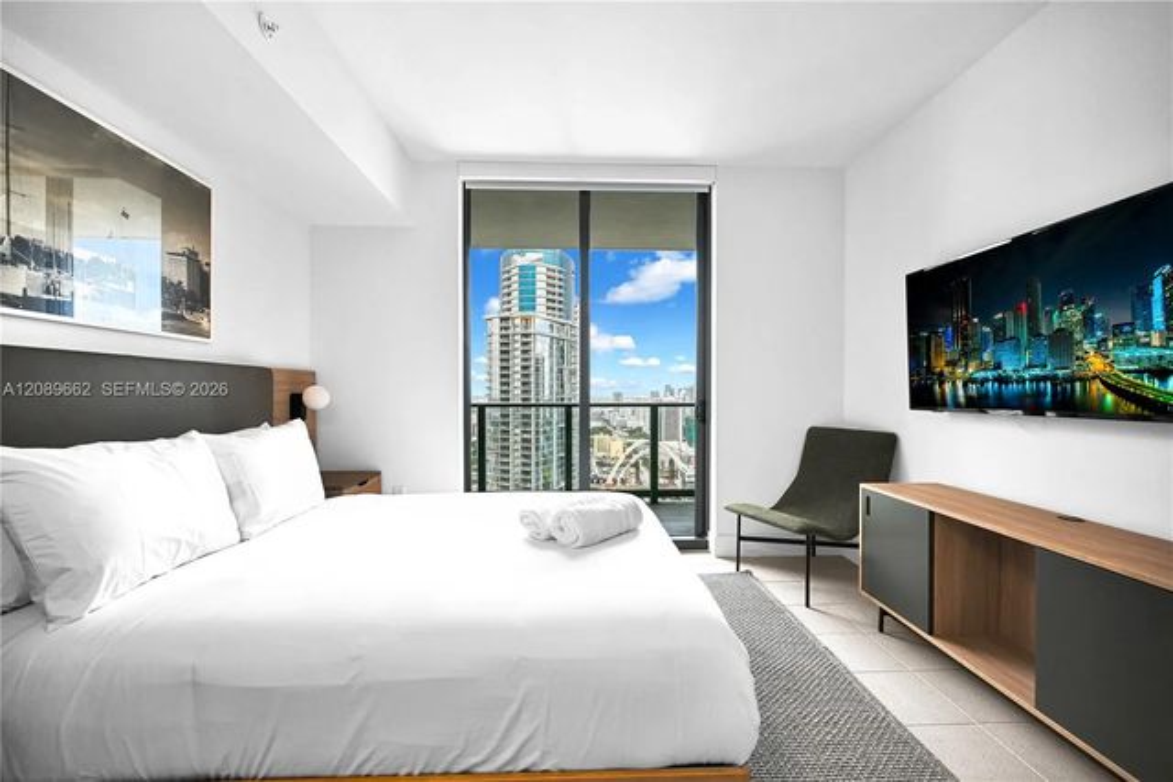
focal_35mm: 14
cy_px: 391
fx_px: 456
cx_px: 586
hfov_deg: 104.2
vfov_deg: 81.2
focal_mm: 14
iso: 100
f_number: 4
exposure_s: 1/40
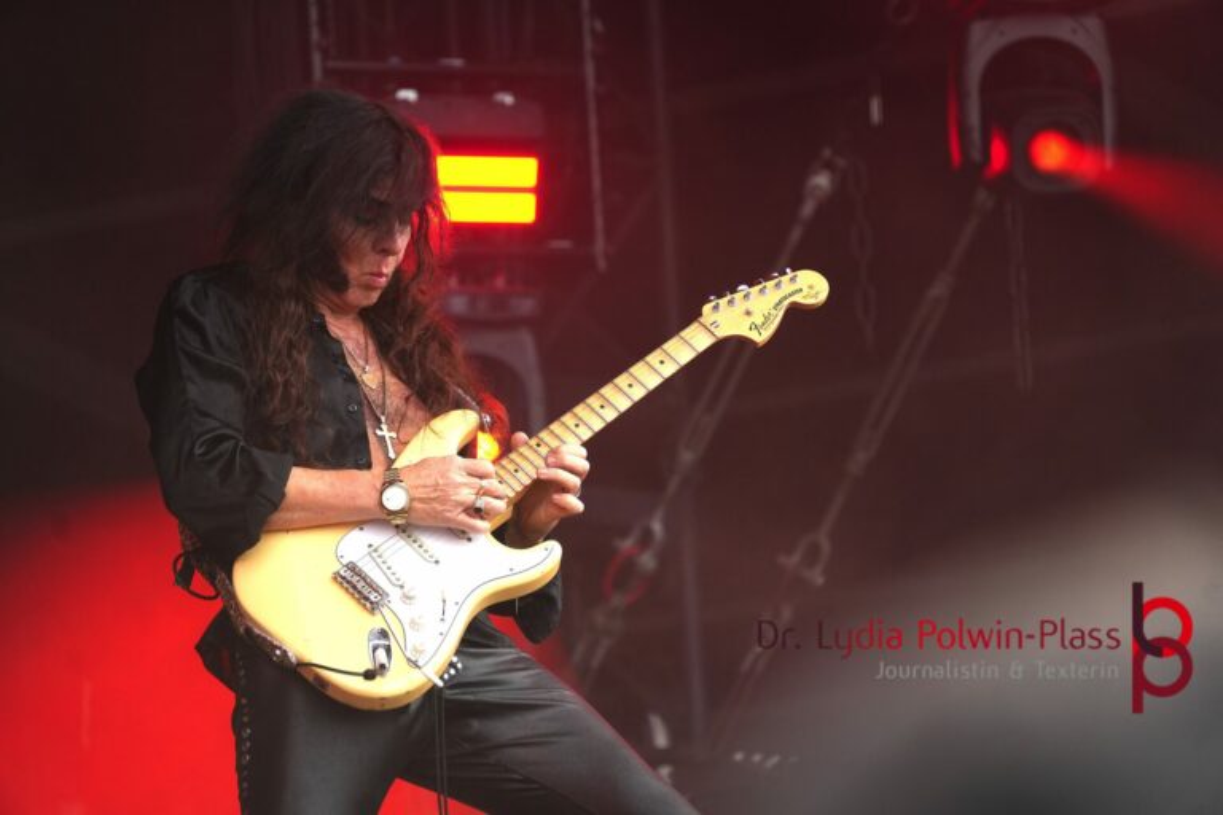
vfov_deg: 5.1
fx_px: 9121
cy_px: 408
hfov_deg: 7.7
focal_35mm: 268
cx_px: 612
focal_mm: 179
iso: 320
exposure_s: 1/320
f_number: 6.3
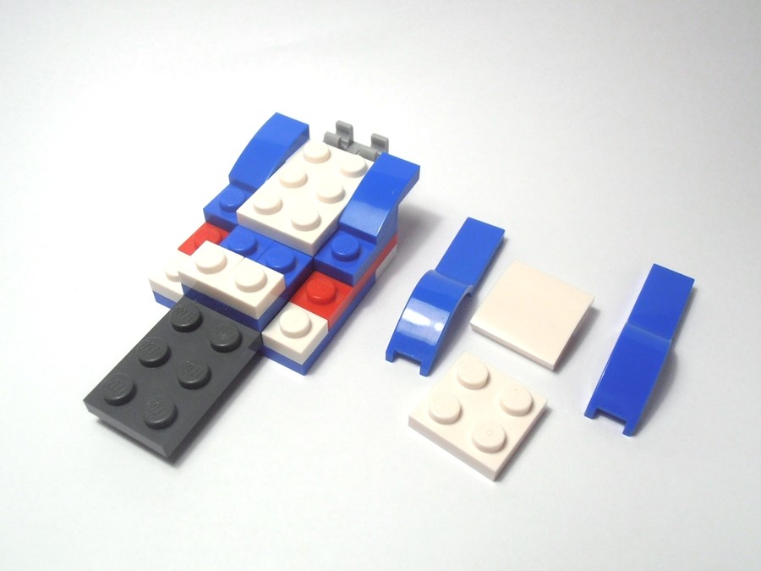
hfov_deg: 50.1
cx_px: 380
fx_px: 813
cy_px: 286
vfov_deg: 38.7
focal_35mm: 37
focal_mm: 6.61
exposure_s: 1/100
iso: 80
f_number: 3.9
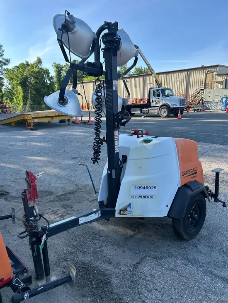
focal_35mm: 26
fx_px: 228
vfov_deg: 67.3
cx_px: 114
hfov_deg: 53.1
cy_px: 152
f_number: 1.5
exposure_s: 1/1038
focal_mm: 5.7
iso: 50
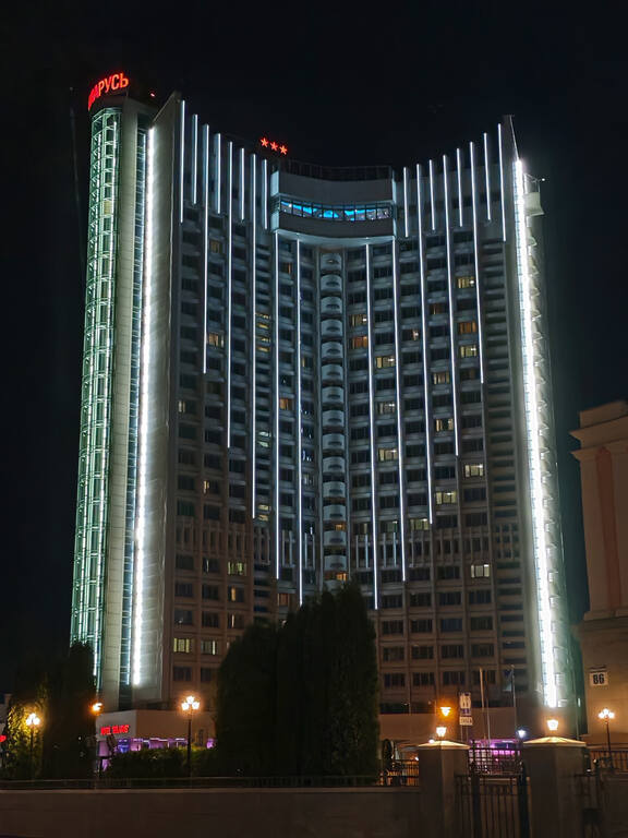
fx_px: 1306
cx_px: 314
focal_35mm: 54
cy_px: 419
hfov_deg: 27.0
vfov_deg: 35.5
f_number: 1.9
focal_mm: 6.12
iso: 800
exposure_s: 1/50
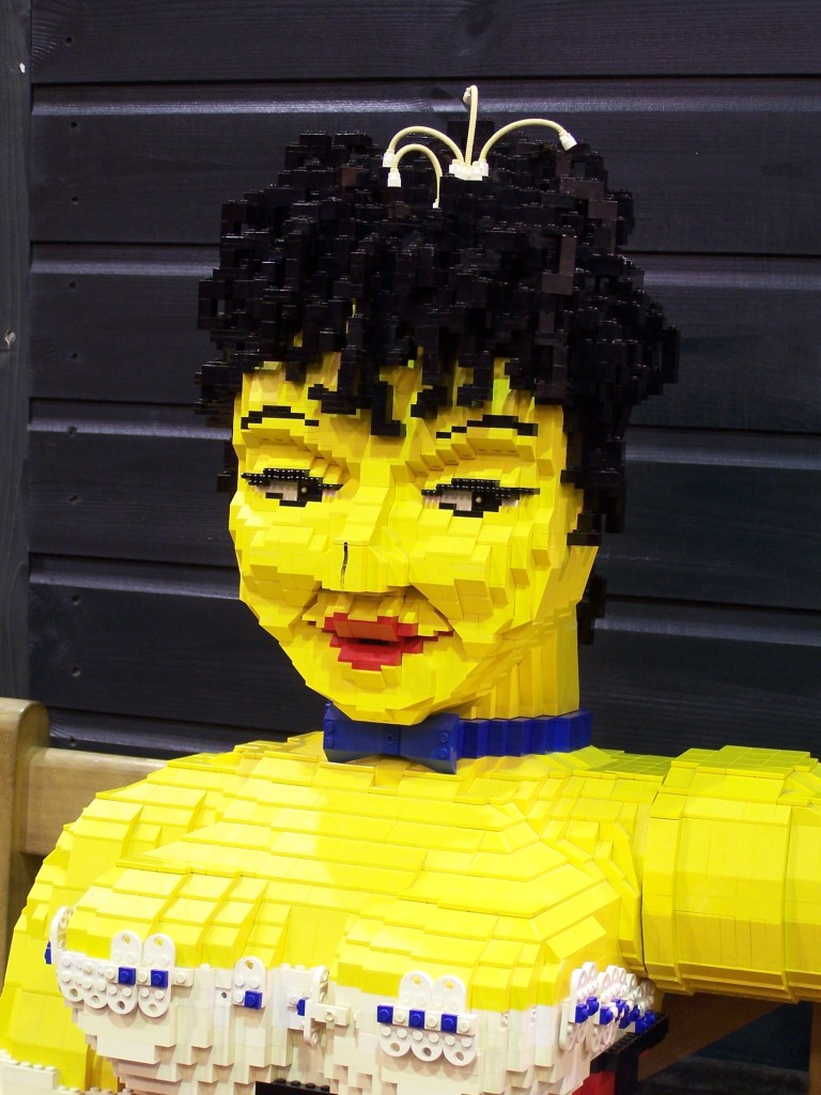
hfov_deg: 19.6
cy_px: 548
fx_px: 2372
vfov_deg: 26.0
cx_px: 410
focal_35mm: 75
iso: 80
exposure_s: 1/2
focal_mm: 12.4
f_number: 3.2
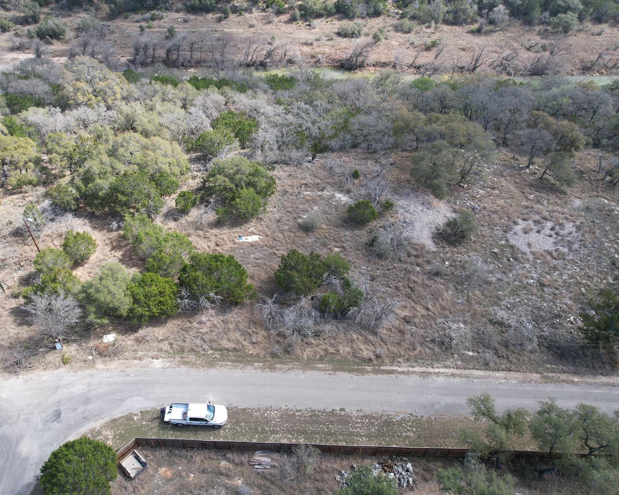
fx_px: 458
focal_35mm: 25
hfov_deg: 67.9
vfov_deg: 56.8
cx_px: 276
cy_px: 249
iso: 100
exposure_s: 1/640
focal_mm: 8.38
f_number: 2.8
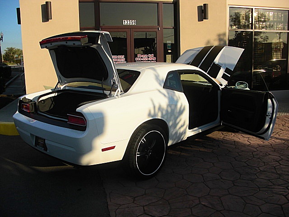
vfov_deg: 39.7
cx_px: 144
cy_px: 108
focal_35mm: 36
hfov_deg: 51.4
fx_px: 301
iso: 50
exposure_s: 1/160
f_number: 7.9
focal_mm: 6.3
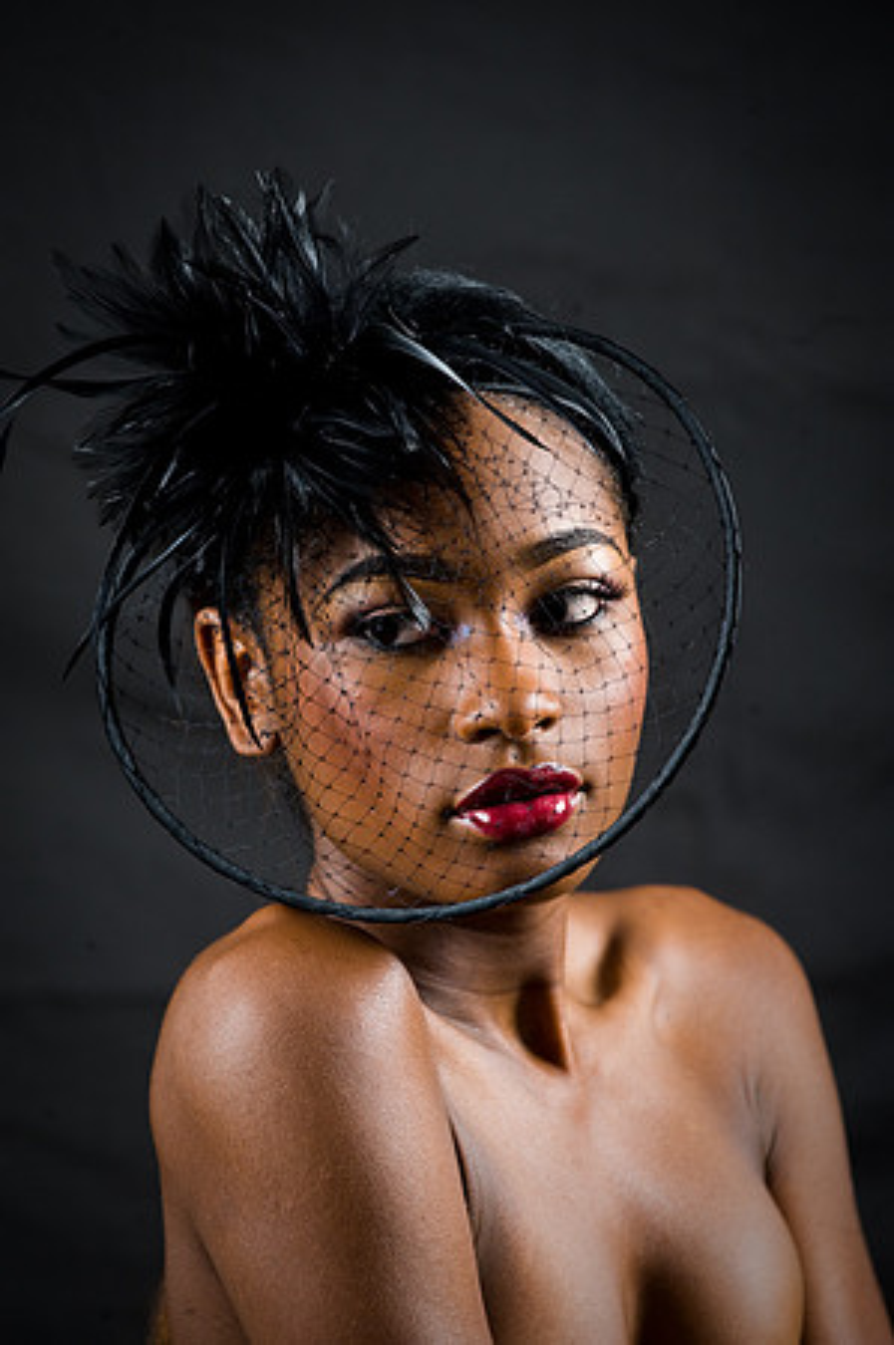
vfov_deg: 10.3
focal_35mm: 200
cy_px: 672
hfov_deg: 6.9
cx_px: 447
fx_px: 7467
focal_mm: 200
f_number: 5.6
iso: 320
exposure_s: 1/125
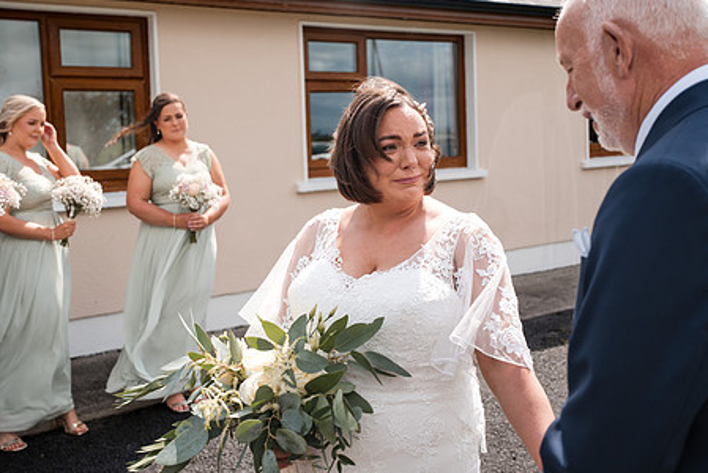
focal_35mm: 41
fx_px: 807
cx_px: 378
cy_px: 177
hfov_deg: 47.3
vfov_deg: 32.5
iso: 100
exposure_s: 1/1600
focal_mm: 28
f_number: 2.8
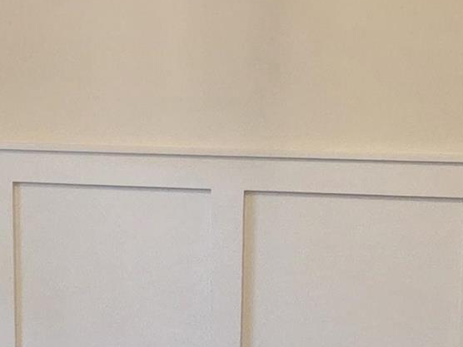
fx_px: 1699
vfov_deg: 11.4
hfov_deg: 15.4
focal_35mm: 127
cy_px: 416
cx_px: 80
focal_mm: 5.4
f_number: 1.8
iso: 200
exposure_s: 1/120
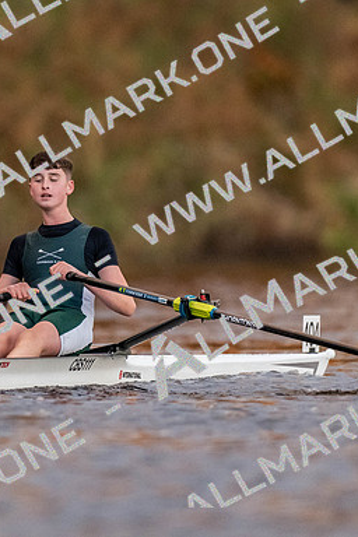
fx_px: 20270
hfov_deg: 1.0
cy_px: 268
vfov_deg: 1.5
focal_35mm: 1359
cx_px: 31
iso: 4500
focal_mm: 600
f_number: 4
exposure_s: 1/2000
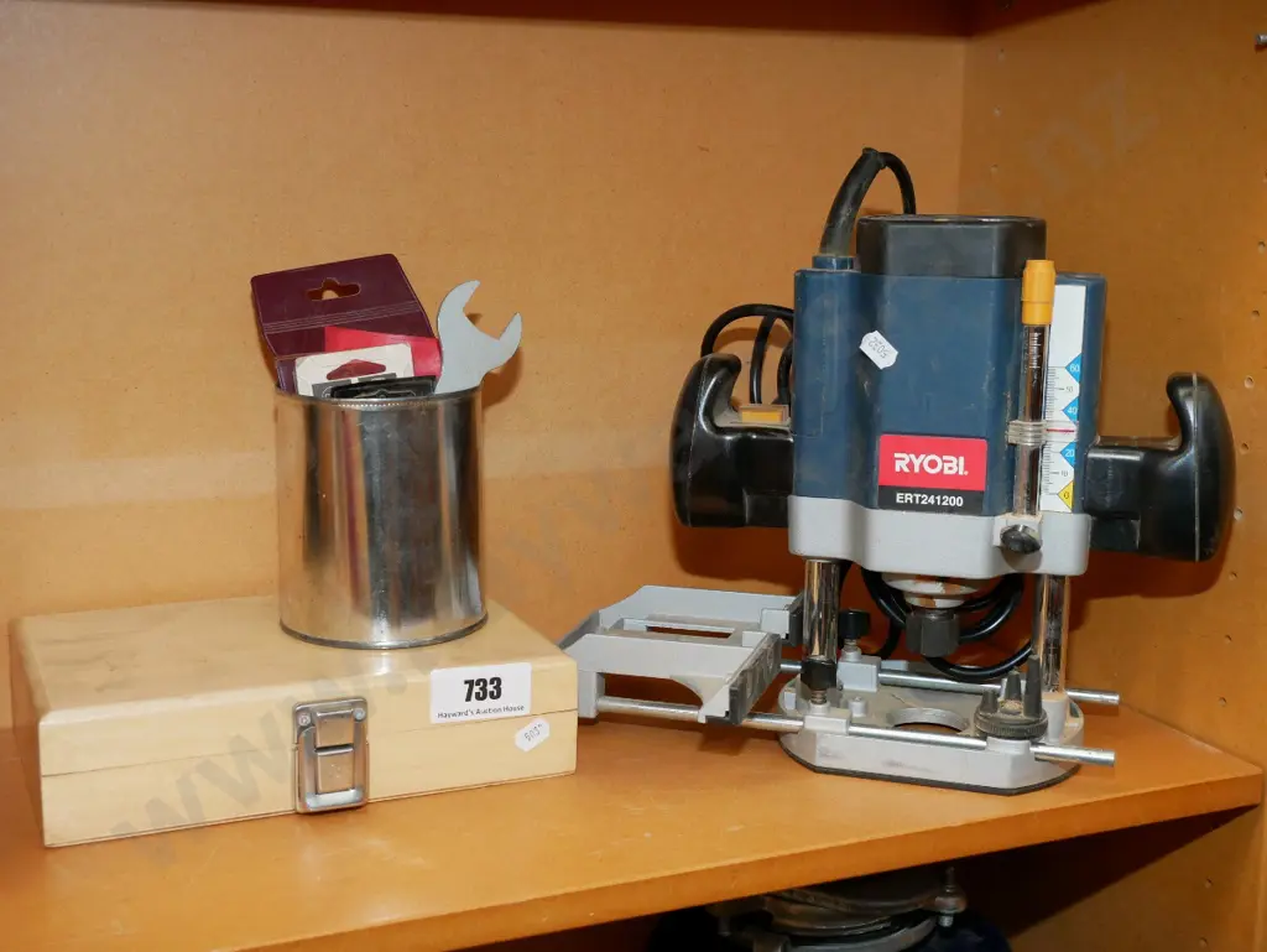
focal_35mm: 44
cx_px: 634
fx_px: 1611
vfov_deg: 32.9
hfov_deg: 42.9
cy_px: 476
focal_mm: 22
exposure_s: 1/60
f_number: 5.6
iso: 1600
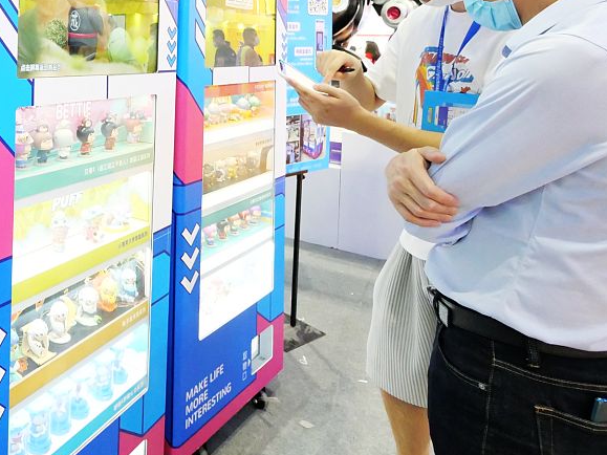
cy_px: 62
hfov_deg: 53.3
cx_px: 51
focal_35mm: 29
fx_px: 508
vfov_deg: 44.6
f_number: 4
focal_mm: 7
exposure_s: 1/100
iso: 3200
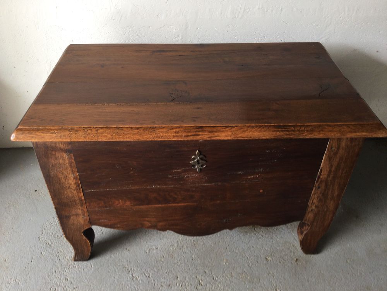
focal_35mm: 31
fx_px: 347
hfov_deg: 58.4
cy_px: 146
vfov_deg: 45.4
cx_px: 194
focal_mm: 3.3
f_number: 2.4
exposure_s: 1/50
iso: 32
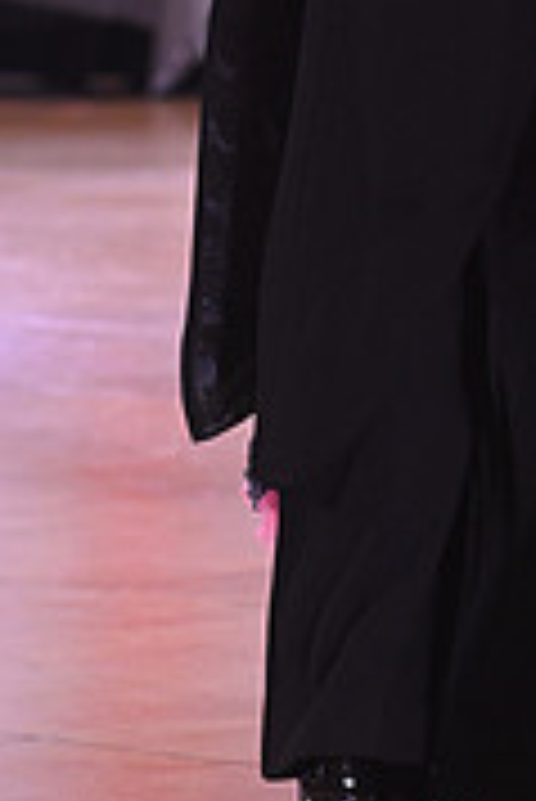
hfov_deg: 3.8
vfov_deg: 5.7
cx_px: 534
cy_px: -248
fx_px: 7979
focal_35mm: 358
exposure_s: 1/320
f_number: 5
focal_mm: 110
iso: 2500
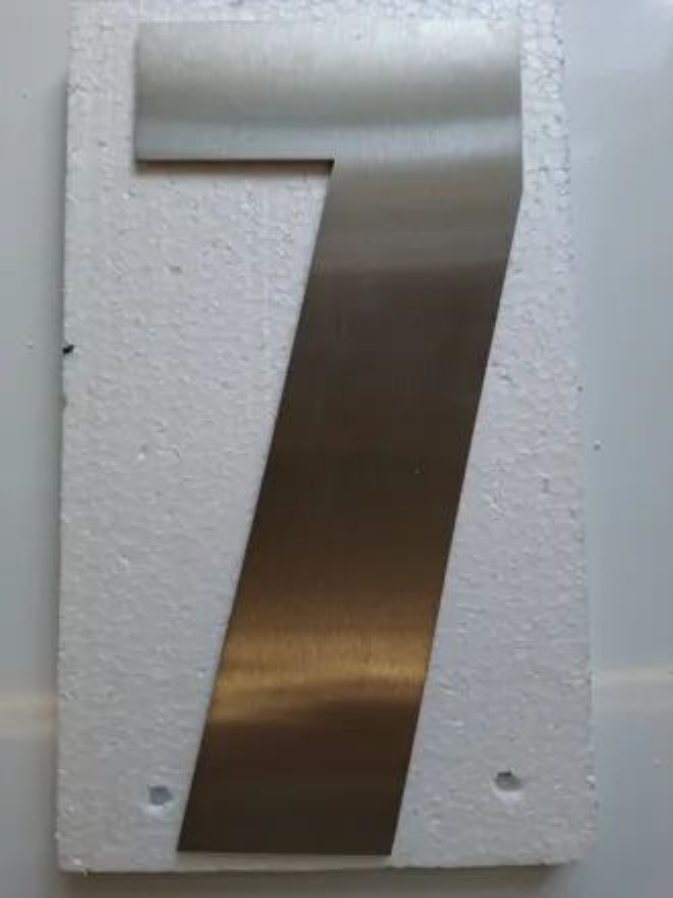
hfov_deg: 58.9
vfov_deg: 73.9
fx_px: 596
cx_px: 336
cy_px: 449
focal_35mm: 23
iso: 50
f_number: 1.8
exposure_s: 1/123
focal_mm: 5.54
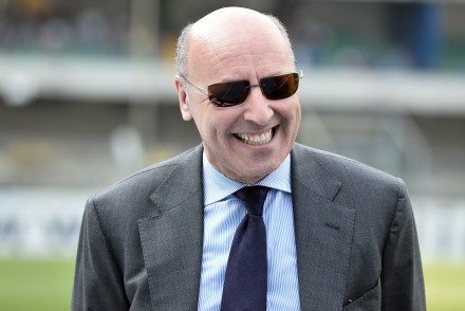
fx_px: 2585
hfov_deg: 10.3
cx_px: 232
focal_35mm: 200
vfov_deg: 6.9
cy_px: 156
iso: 360
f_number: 4.5
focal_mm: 200
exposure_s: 1/640
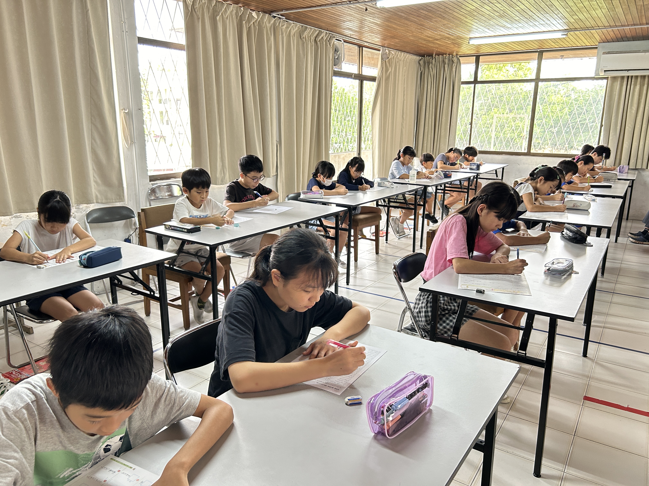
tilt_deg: -14.2
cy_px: 243
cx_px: 324
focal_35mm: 26
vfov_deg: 53.1
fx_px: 487
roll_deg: -0.5
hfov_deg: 67.3
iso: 160
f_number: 1.5
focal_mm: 5.7
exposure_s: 1/60
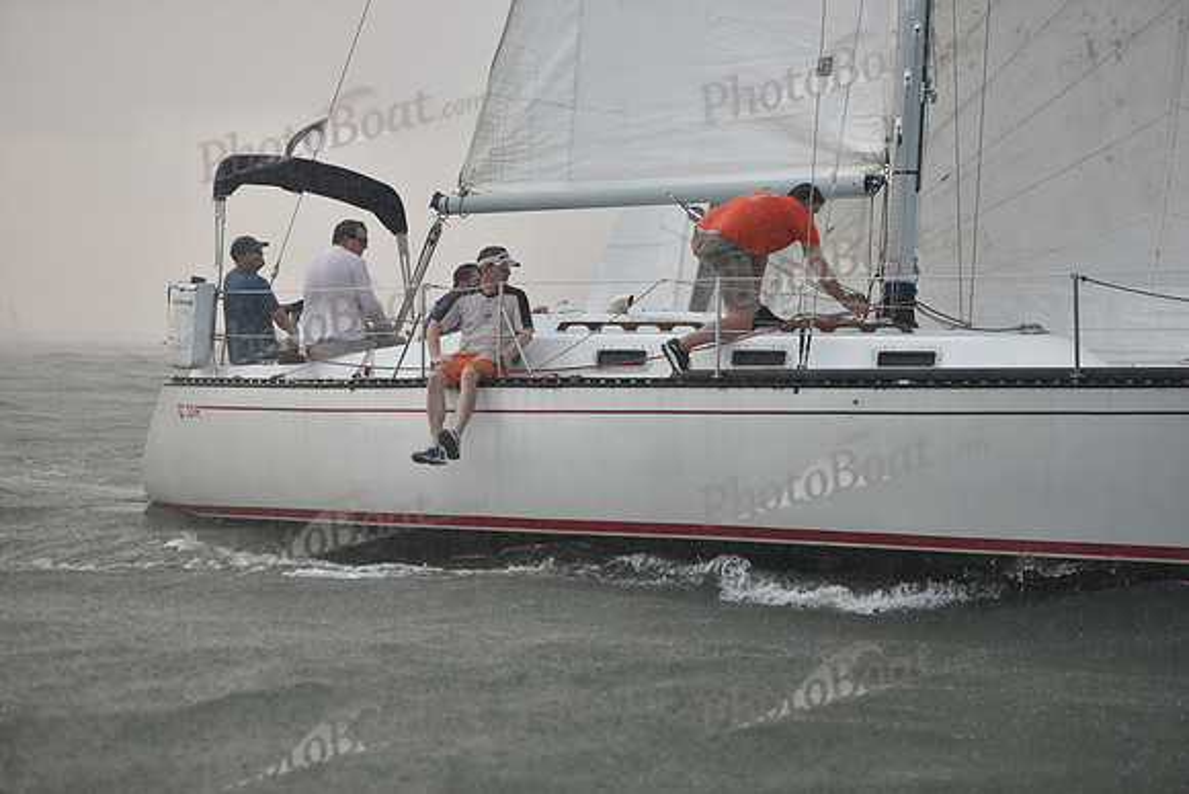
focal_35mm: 95
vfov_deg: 14.4
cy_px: 397
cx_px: 594
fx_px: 3138
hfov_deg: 21.5
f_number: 3.2
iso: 400
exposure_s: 1/500
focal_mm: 95
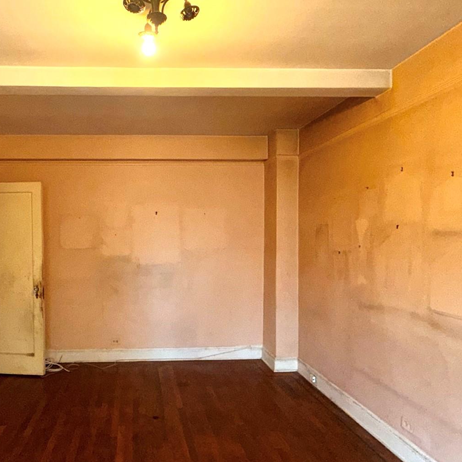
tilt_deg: -1.2
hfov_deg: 61.4
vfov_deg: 62.9
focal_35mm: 25
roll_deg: +1.4
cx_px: 154
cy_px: 247
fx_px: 377
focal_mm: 2.22
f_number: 2.2
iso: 64
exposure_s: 1/60
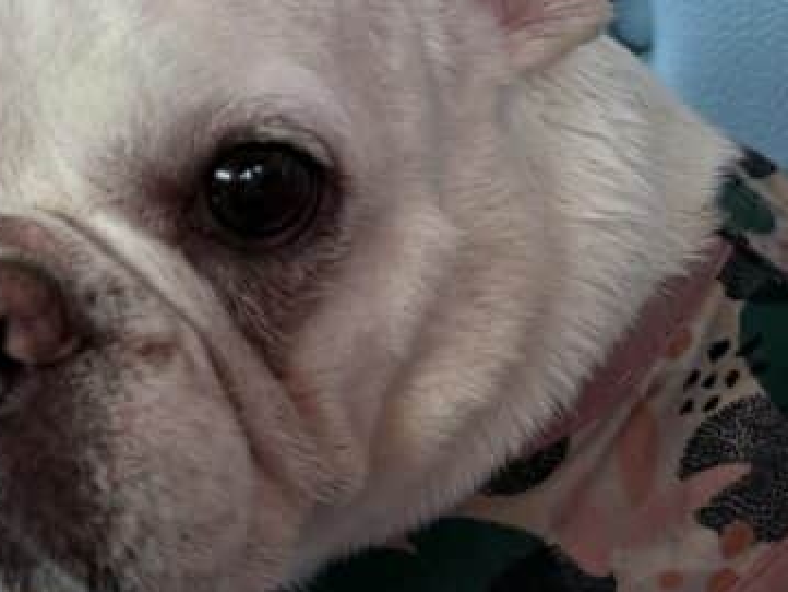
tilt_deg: -27.2
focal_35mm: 68
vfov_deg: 21.6
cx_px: -207
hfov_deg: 25.1
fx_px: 1548
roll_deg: -0.2
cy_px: 227
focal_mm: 6.76
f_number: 1.78
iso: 100
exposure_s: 1/341
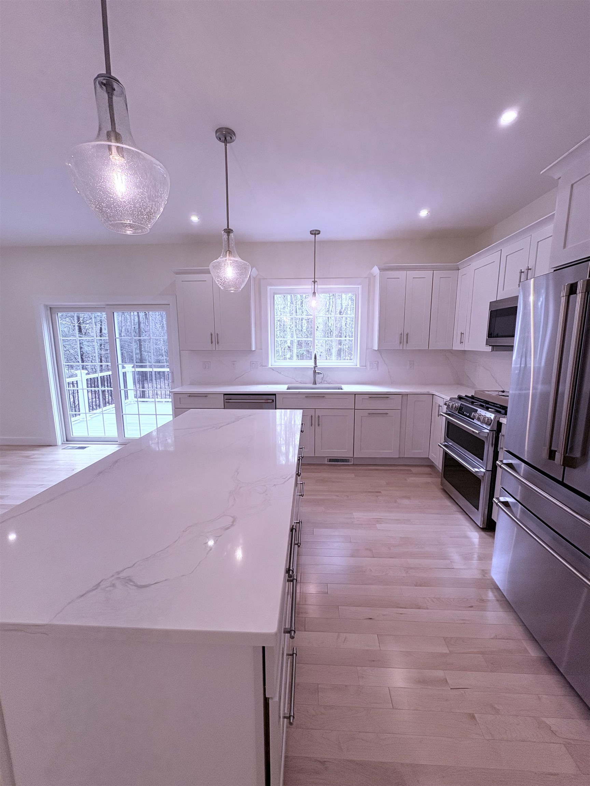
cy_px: 393
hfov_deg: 85.7
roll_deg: +0.2
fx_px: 318
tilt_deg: -9.3
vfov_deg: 102.1
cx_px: 295
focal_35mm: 14
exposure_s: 1/120
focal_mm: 2.22
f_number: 2.2
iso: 100
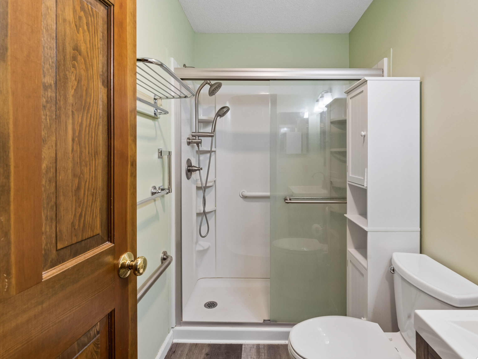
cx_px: 251
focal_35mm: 18
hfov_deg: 87.7
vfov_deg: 71.4
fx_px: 249
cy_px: 160
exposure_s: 1/3.33
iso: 400
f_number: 13
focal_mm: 14
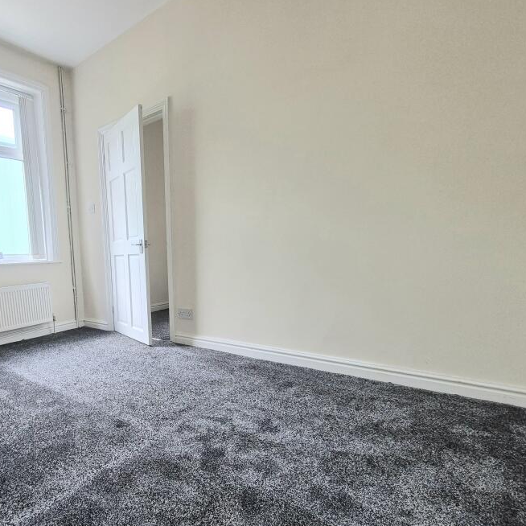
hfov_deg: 75.9
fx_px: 309
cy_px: 305
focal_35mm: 18
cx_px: 143
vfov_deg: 80.1
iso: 100
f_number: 2.2
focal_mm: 2.2
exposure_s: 1/50
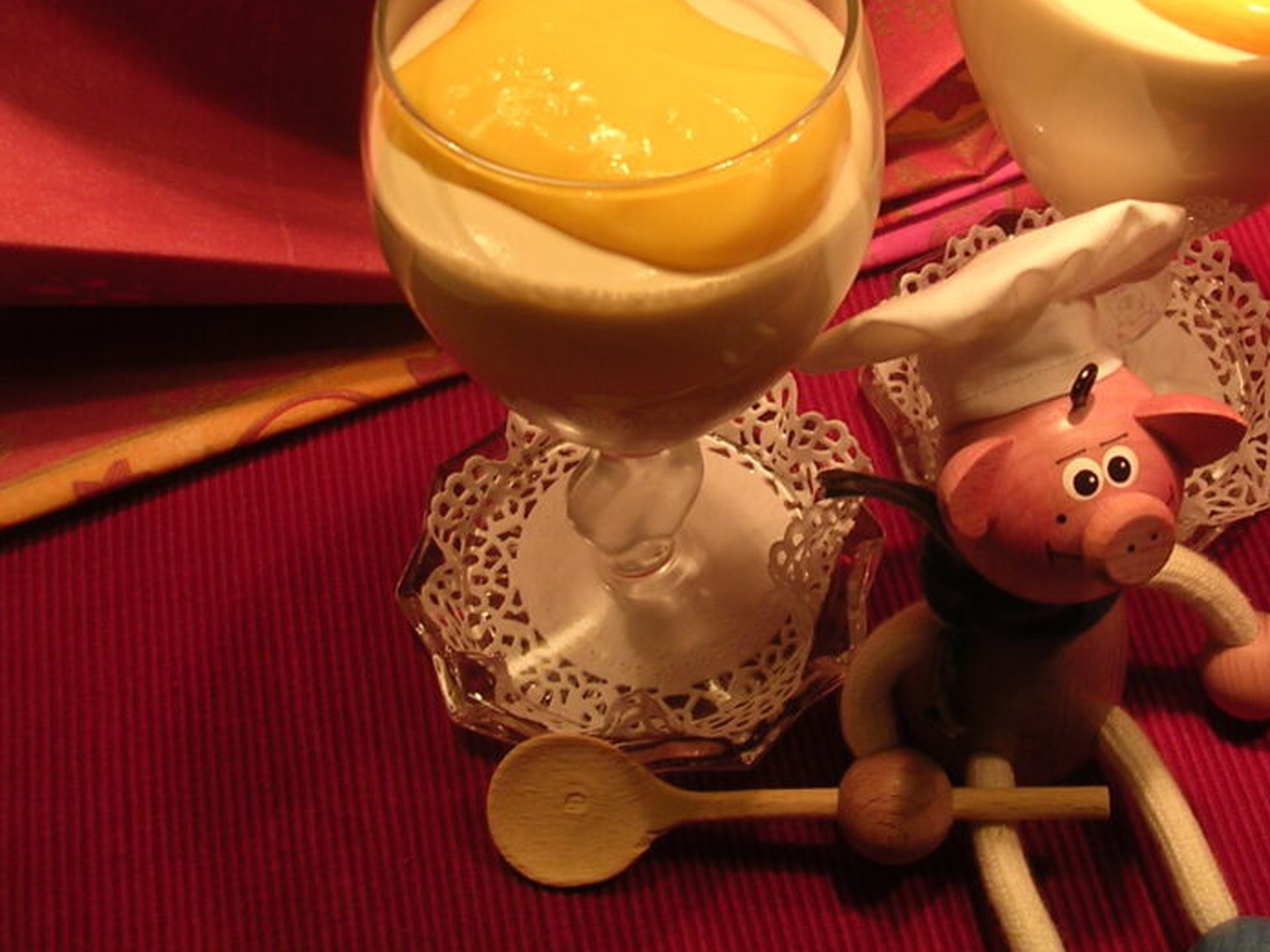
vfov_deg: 25.9
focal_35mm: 56
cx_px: 828
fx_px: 2054
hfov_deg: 34.1
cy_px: 269
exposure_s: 1/52.5
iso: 100
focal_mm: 5.8
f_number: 2.8
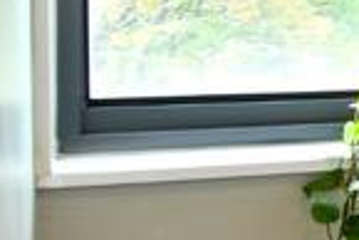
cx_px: 1179
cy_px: 38
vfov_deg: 10.8
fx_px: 1268
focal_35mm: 127
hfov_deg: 10.0
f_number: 4.5
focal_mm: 12
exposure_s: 1/80
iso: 200
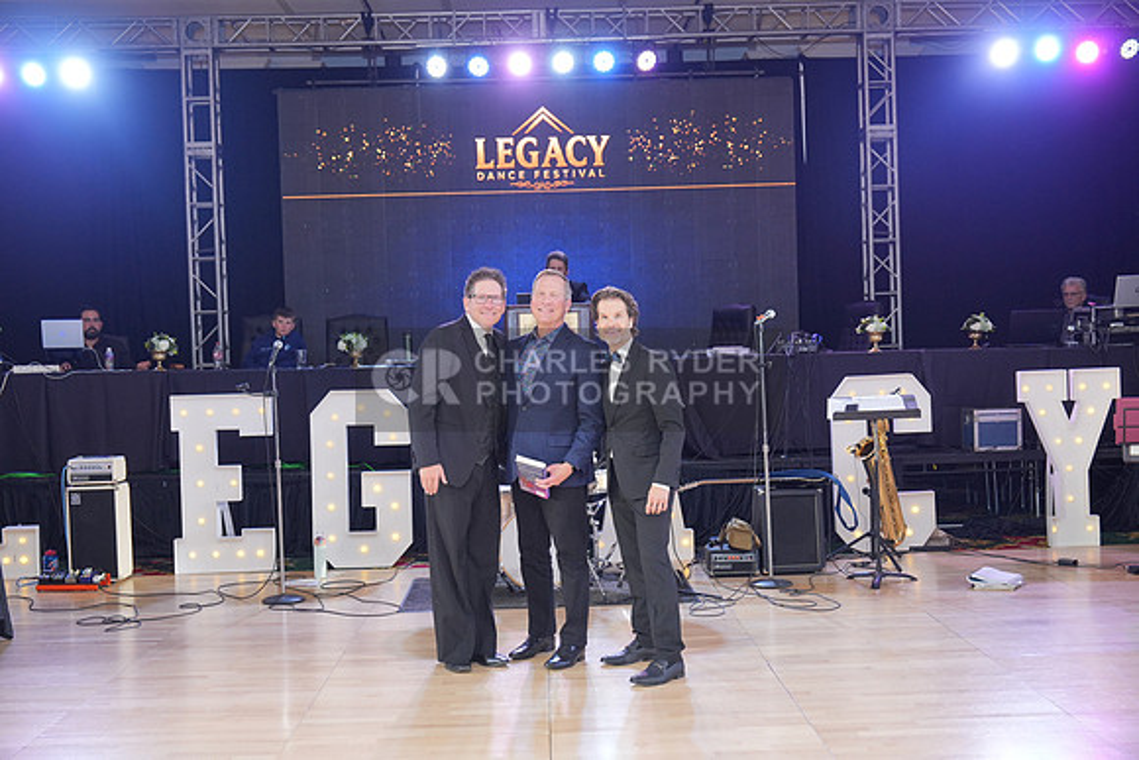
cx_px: 570
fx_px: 1361
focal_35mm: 43
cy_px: 380
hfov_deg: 45.4
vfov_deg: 31.2
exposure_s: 1/200
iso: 1250
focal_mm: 43
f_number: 4
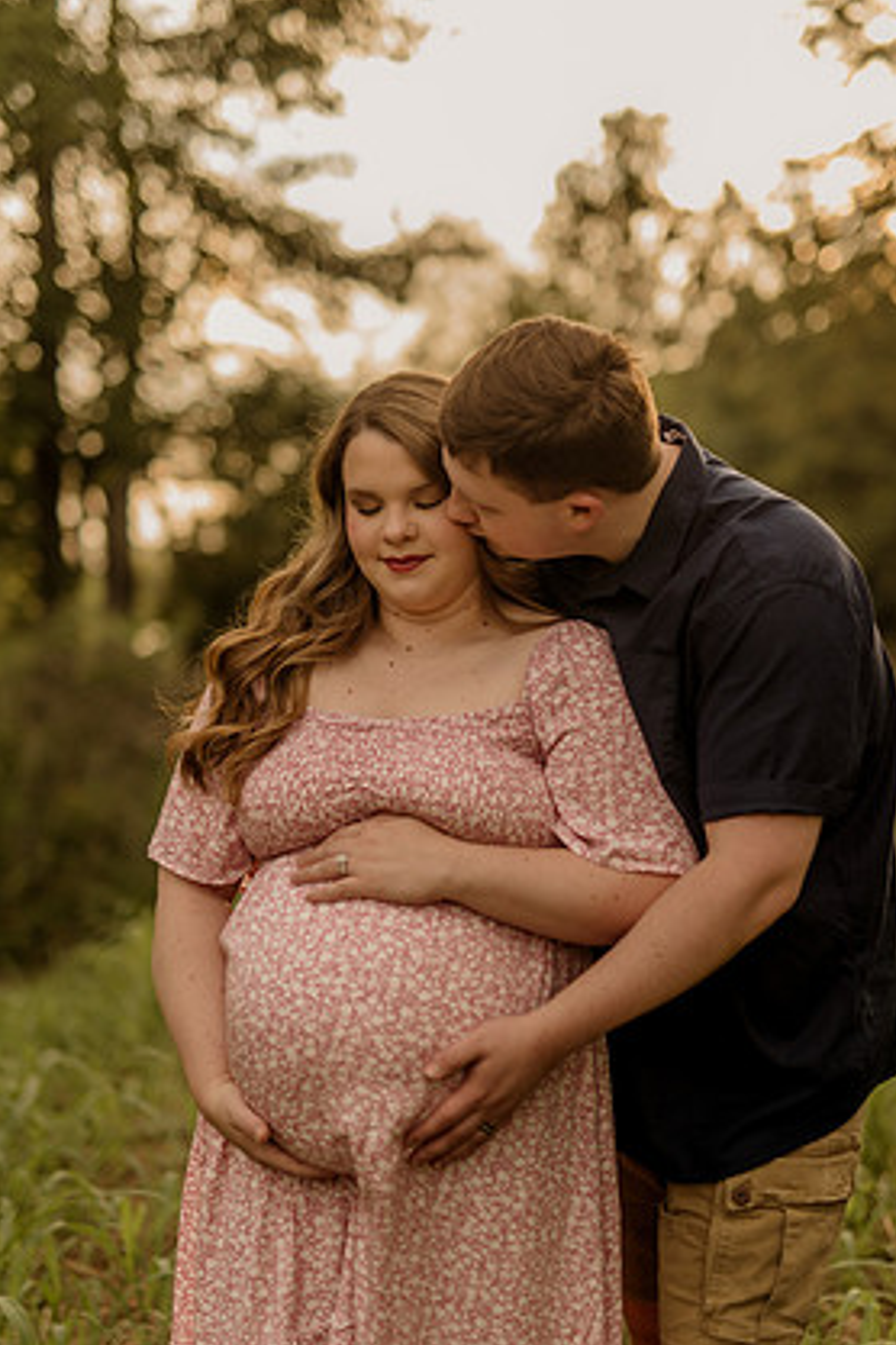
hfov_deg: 25.1
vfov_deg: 36.9
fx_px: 2016
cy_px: 684
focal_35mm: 54
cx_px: 454
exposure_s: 1/800
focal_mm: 50
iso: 125
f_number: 1.8
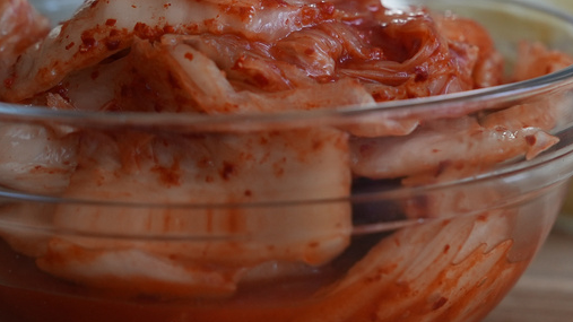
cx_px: 342
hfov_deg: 14.5
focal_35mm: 148
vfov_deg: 8.2
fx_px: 2248
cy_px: 68
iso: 1600
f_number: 5.6
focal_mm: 70
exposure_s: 1/250
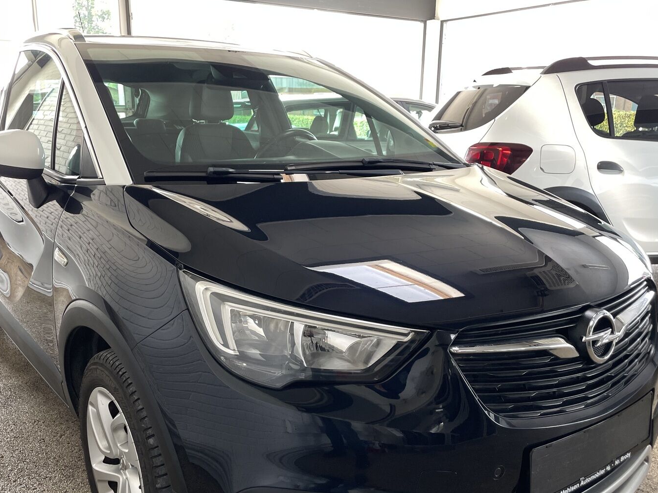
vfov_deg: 42.8
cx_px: 296
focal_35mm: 33
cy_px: 290
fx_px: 627
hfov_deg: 55.3
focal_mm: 4.2
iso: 100
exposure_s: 1/121
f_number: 1.6
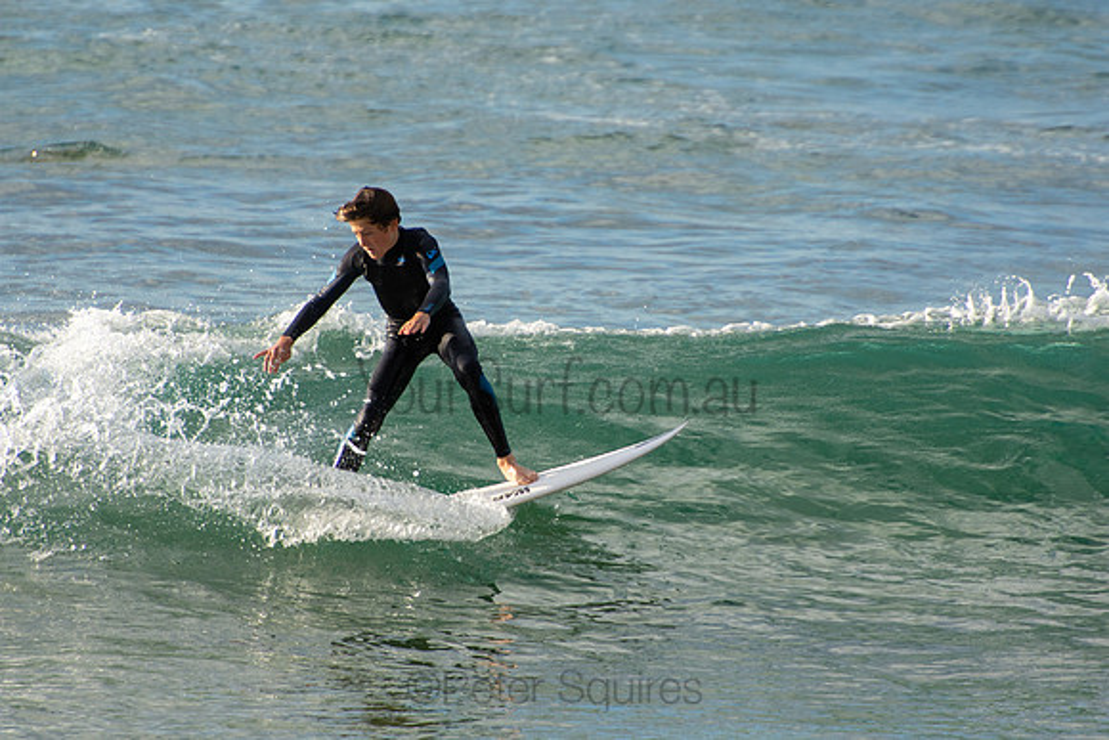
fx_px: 18487
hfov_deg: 3.4
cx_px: 554
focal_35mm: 600
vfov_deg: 2.3
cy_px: 370
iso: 360
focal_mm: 400
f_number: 5.6
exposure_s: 1/1250
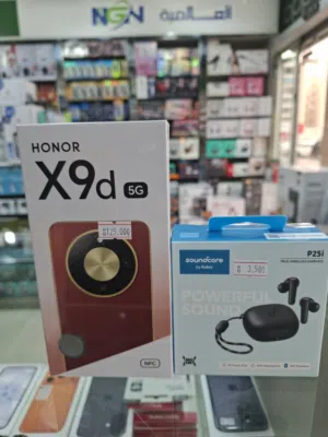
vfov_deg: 73.9
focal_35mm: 23
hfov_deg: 58.9
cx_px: 164
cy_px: 218
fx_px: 291
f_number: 1.8
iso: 50
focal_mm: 5.54
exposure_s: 1/248
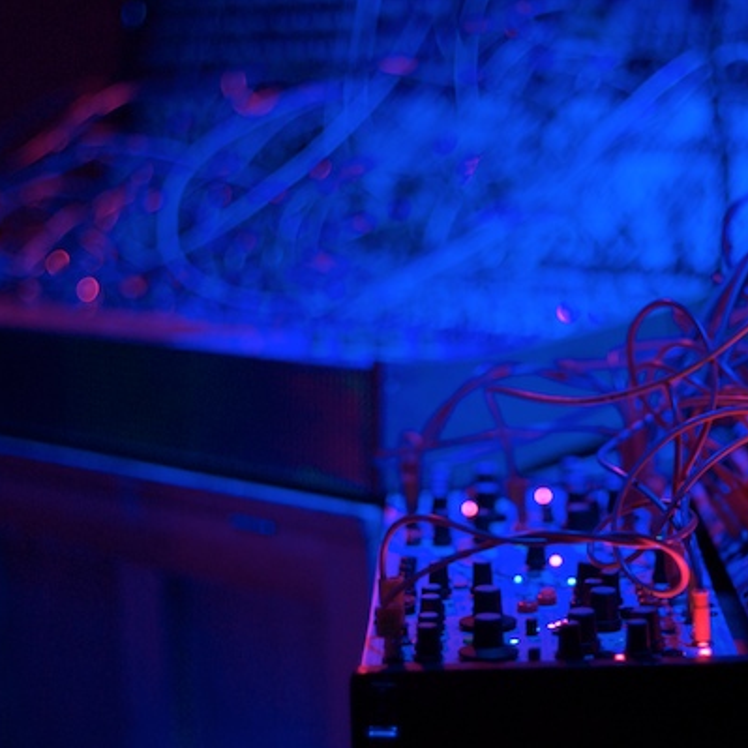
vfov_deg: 18.1
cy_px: 375
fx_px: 2347
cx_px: 516
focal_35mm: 96
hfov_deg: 18.0
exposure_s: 1/30
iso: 400
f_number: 1.4
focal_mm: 50
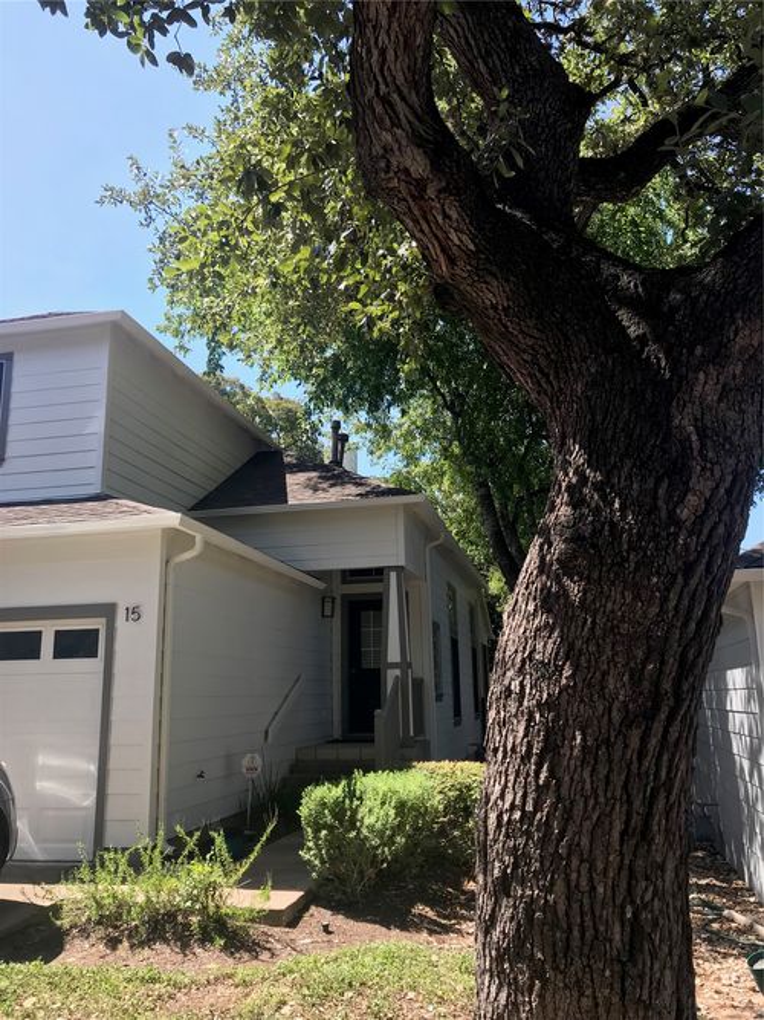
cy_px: 510
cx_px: 382
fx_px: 824
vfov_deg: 63.5
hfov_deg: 49.7
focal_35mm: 28
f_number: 1.8
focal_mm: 3.99
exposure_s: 1/606
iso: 20
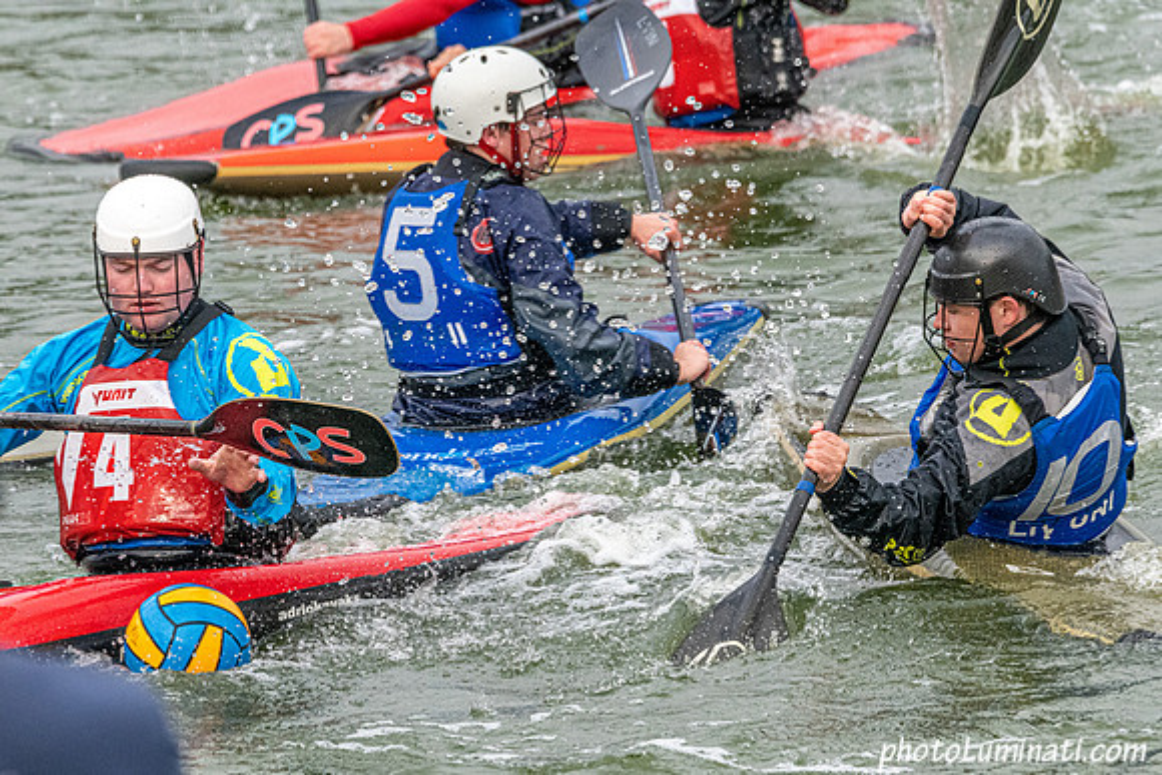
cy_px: 476
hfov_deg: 5.1
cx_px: 515
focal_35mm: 405
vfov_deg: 3.4
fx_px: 13073
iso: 3200
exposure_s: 1/2000
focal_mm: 330
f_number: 9
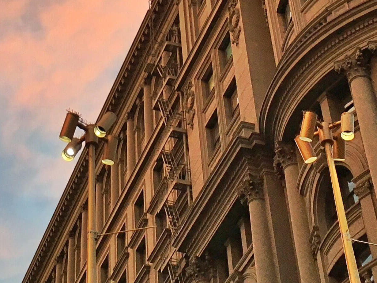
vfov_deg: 15.2
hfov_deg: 20.6
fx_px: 1035
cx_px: 121
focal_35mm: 95
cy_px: -15
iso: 32
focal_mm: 4.15
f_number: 2.2
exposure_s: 1/30
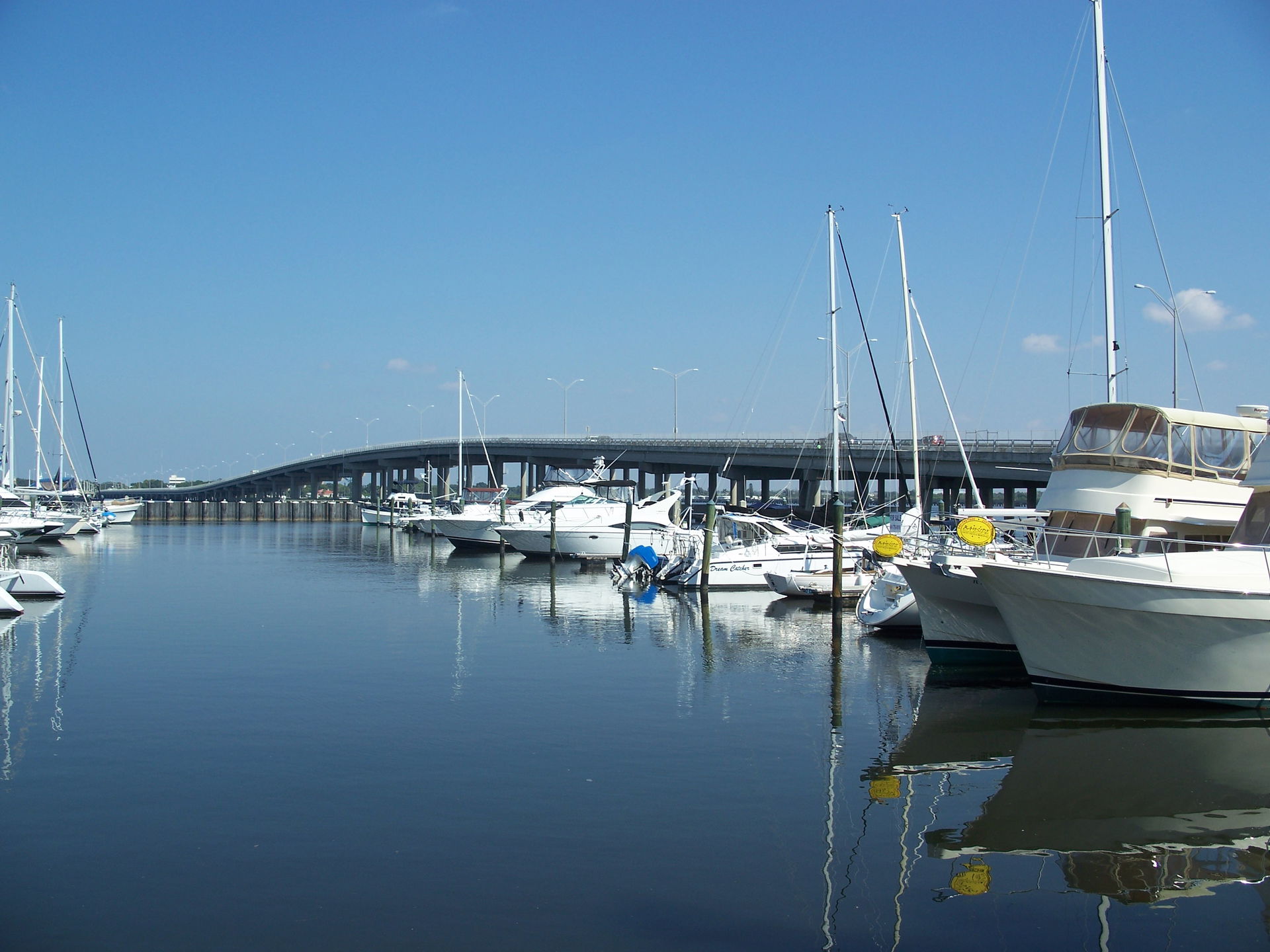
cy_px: 476
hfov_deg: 50.1
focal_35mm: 37
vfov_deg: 38.7
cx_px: 635
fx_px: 1357
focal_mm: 7.8
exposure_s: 1/640
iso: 64
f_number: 4
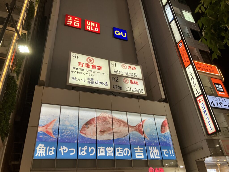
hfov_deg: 63.4
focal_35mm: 28
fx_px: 185
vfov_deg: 49.7
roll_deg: +6.0
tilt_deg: +33.3
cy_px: 86
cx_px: 114
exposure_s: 1/48
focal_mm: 3.99
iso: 100
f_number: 1.8
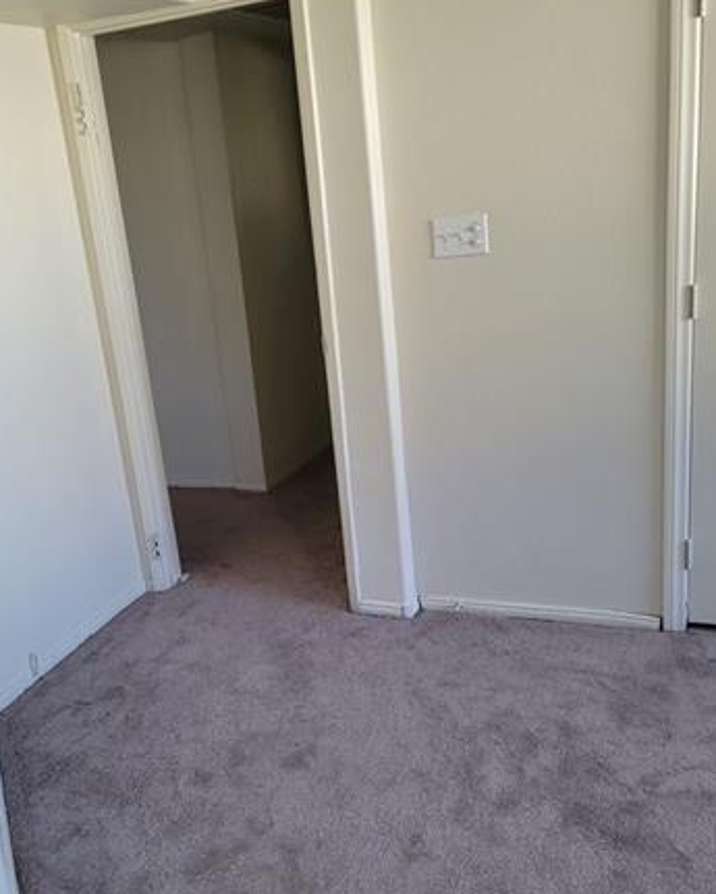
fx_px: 900
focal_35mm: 34
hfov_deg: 43.3
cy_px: 465
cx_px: 313
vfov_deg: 52.8
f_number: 1.8
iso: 200
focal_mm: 7
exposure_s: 1/120
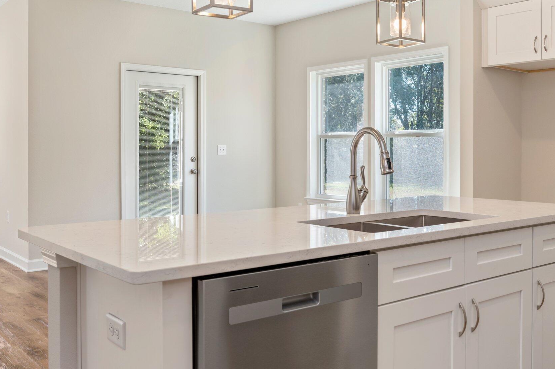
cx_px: 333
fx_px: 570
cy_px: 174
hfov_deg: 51.6
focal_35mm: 37
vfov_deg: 35.9
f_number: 9
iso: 200
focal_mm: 30
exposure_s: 1/30
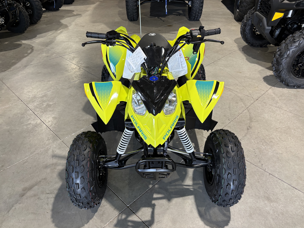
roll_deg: +1.3
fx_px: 228
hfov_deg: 67.3
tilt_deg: -35.7
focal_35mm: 26
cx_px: 152
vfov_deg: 53.1
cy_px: 114
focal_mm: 5.96
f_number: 1.6
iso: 125
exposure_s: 1/120
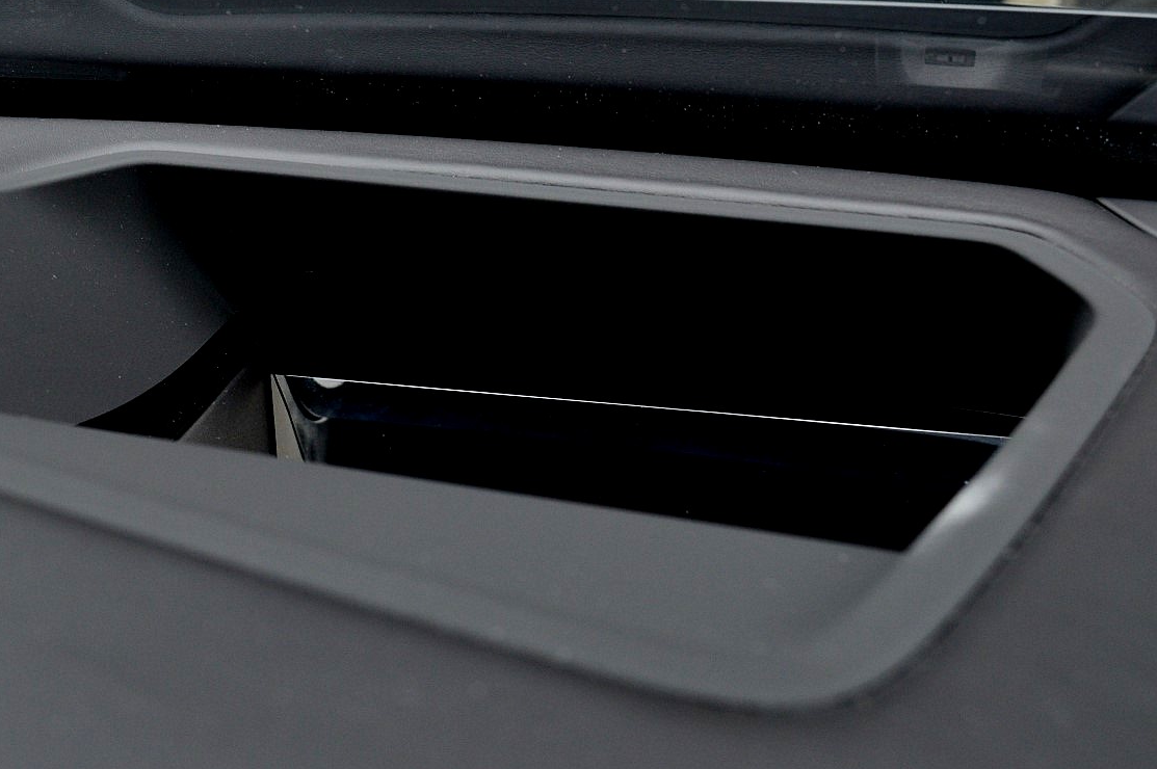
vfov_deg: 24.6
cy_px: 275
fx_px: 1757
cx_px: 422
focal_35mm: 55
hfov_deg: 36.2
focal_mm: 25
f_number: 8
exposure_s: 1/60
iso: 640
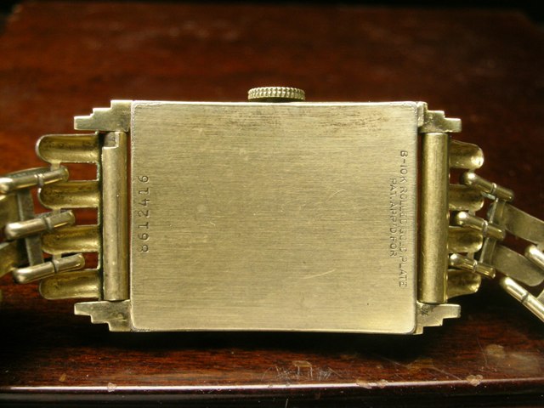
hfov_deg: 38.2
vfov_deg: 29.1
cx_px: 272
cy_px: 204
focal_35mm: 50
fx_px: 786
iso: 124
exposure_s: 1/3.4
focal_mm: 10.3
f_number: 4.8
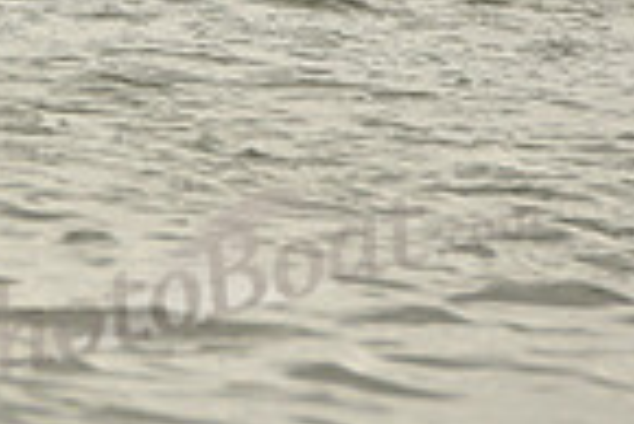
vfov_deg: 1.8
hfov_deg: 2.6
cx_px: -297
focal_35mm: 779
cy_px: -330
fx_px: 13733
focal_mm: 195
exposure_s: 1/1600
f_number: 6.3
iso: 320
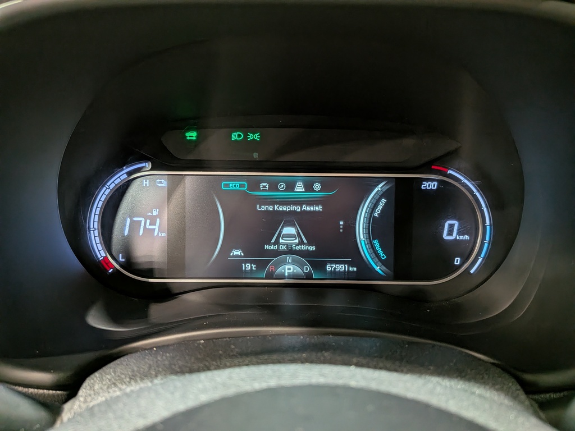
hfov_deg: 71.6
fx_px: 399
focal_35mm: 24
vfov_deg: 56.8
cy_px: 216
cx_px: 288
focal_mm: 4.53
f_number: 1.7
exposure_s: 1/120
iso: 161
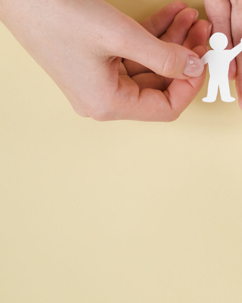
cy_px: 48
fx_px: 1953
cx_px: 325
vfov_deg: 8.8
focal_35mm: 218
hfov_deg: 7.0
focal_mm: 45
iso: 100
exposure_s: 1/160
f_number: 2.8
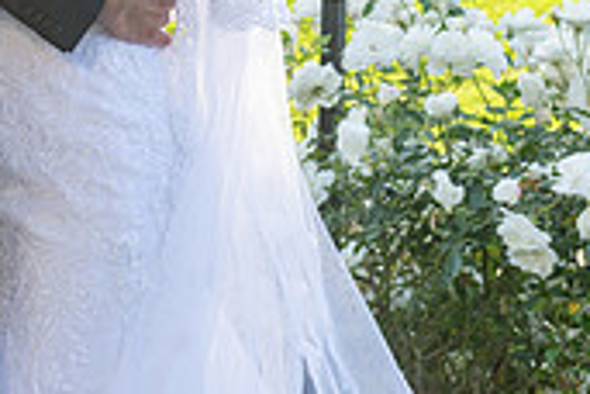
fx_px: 3900
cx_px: -41
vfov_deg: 5.7
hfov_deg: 8.6
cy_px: -178
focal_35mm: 238
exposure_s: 1/160
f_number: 8
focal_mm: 70
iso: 200
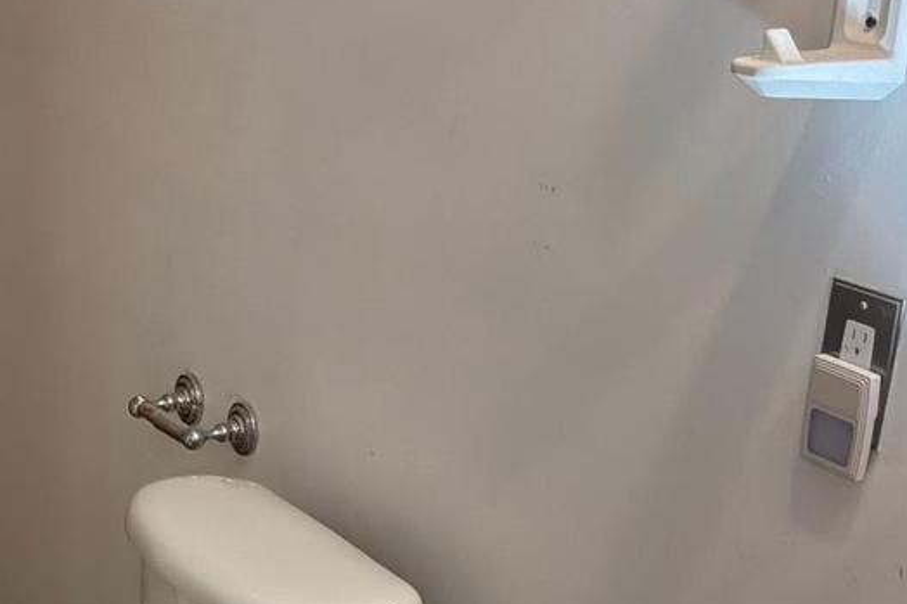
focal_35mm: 80
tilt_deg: -22.7
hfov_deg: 24.5
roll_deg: -1.0
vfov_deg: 16.7
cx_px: 54
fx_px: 2015
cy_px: 607
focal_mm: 3
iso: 80
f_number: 1.8
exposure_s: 1/60
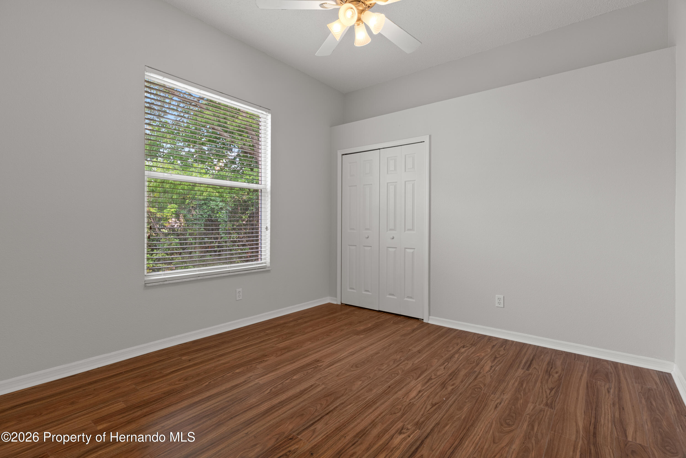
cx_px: 343
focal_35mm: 16
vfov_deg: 72.1
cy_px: 229
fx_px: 314
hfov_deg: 95.0
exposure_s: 1
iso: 250
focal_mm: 11
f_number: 8
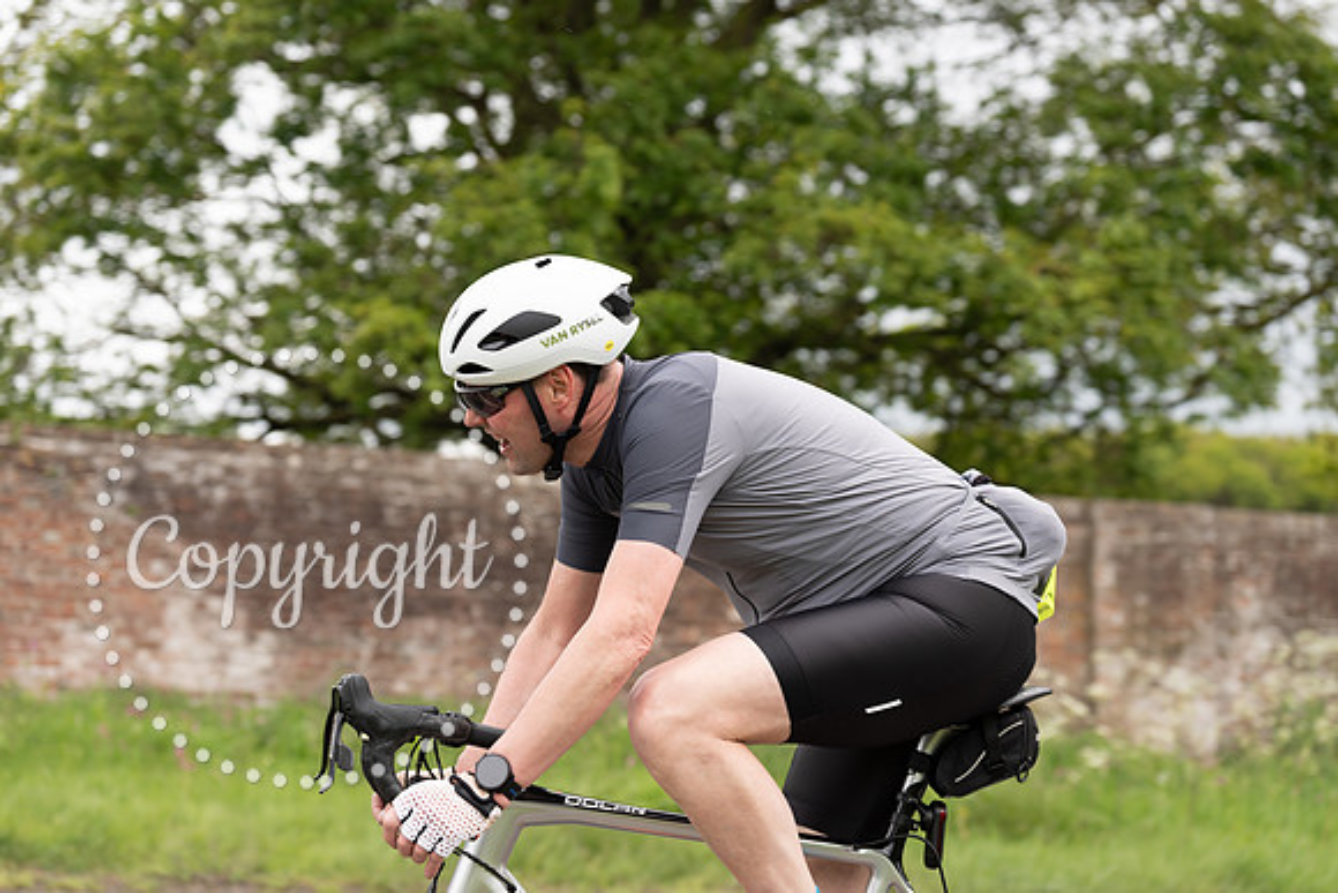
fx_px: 2602
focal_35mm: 70
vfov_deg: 19.5
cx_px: 669
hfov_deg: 28.8
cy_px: 446
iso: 250
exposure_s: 1/1000
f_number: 3.5
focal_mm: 70
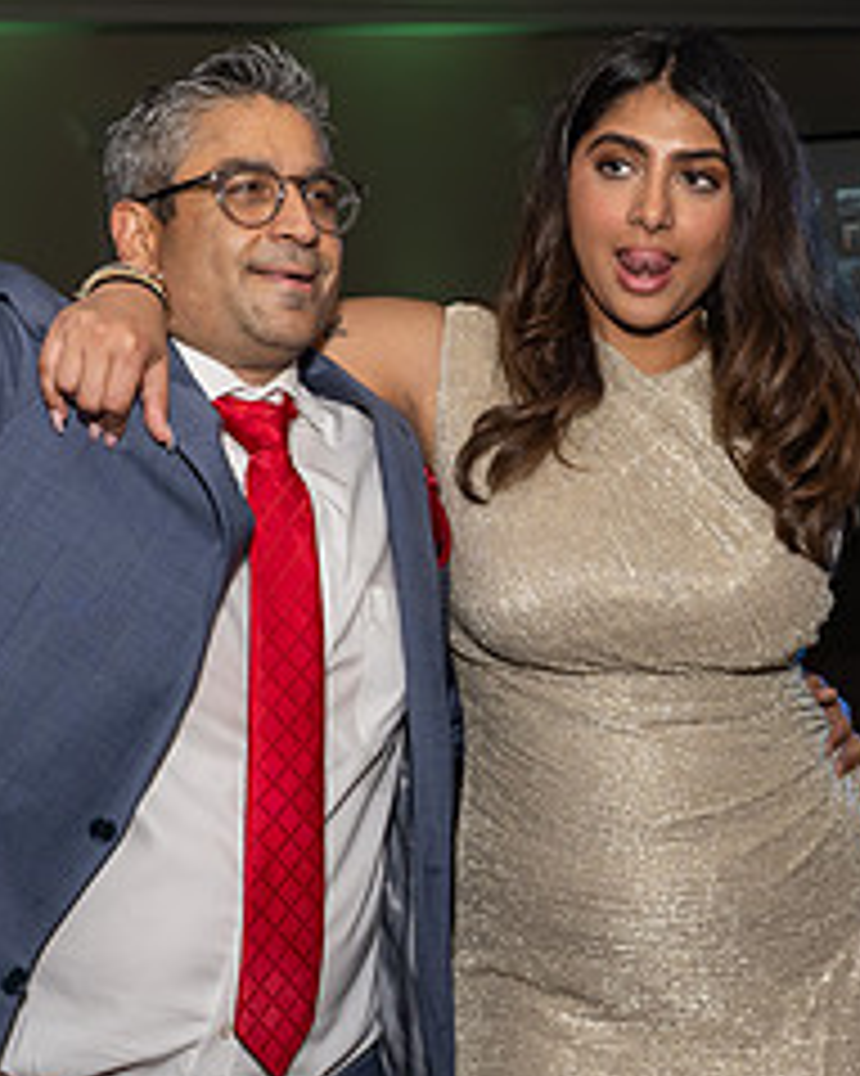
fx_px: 1974
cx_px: 456
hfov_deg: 24.6
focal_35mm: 62
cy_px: 429
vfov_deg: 30.4
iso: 640
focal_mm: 17
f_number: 8
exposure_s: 1/250
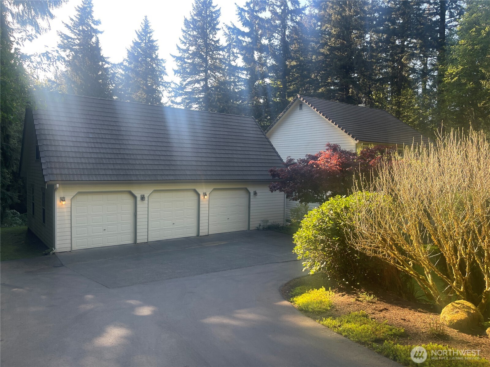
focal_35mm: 25
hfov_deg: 69.4
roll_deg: -1.5
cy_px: 184
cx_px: 245
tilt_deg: -3.2
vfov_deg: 54.9
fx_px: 354
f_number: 1.6
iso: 32
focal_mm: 5.1
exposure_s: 1/237
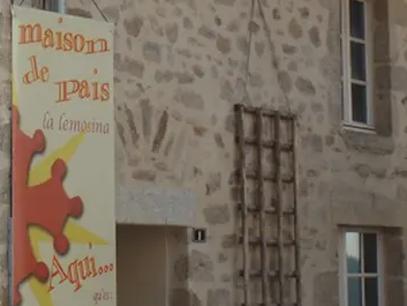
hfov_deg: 16.4
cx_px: 71
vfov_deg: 12.5
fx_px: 1400
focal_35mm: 119
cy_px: 178
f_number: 3.4
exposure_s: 1/500
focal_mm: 6.2
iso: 80
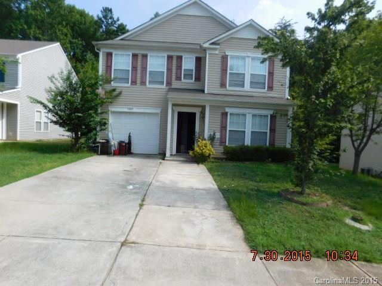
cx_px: 191
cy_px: 143
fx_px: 254
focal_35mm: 23
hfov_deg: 73.9
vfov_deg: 58.9
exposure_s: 1/1250
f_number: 3
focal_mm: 4
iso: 125
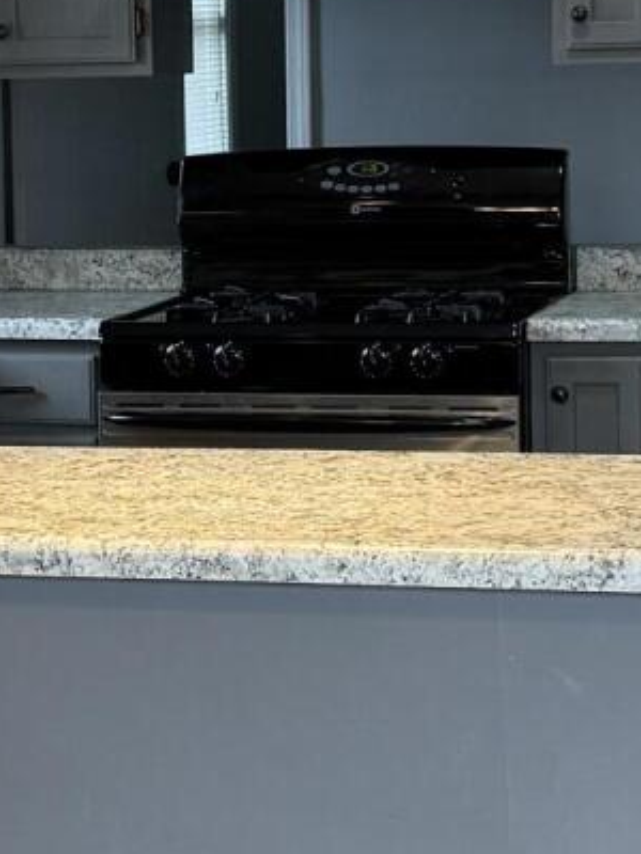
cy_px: 327
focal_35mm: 120
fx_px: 2963
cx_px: 145
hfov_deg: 12.3
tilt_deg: -6.0
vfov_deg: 16.4
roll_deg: +1.7
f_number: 1.78
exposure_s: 1/120
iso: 160
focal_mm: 6.76
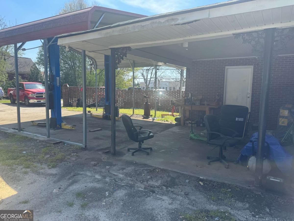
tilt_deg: -8.1
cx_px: 147
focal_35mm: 24
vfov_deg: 56.8
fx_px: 204
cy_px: 110
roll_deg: -1.2
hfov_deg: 71.6
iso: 80
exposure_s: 1/1560
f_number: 1.78
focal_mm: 6.76
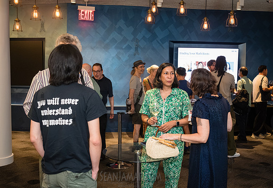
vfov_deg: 32.8
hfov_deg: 46.2
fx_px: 320
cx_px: 143
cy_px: 102
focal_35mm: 42
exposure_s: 1/160
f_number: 4.5
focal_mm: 37
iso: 6400
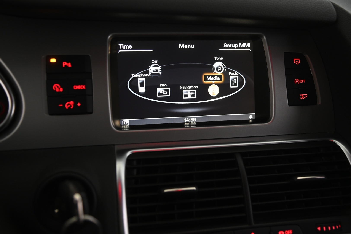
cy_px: 117
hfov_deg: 42.8
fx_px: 448
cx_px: 176
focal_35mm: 46
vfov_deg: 29.2
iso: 2000
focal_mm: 46
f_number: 4
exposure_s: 1/30
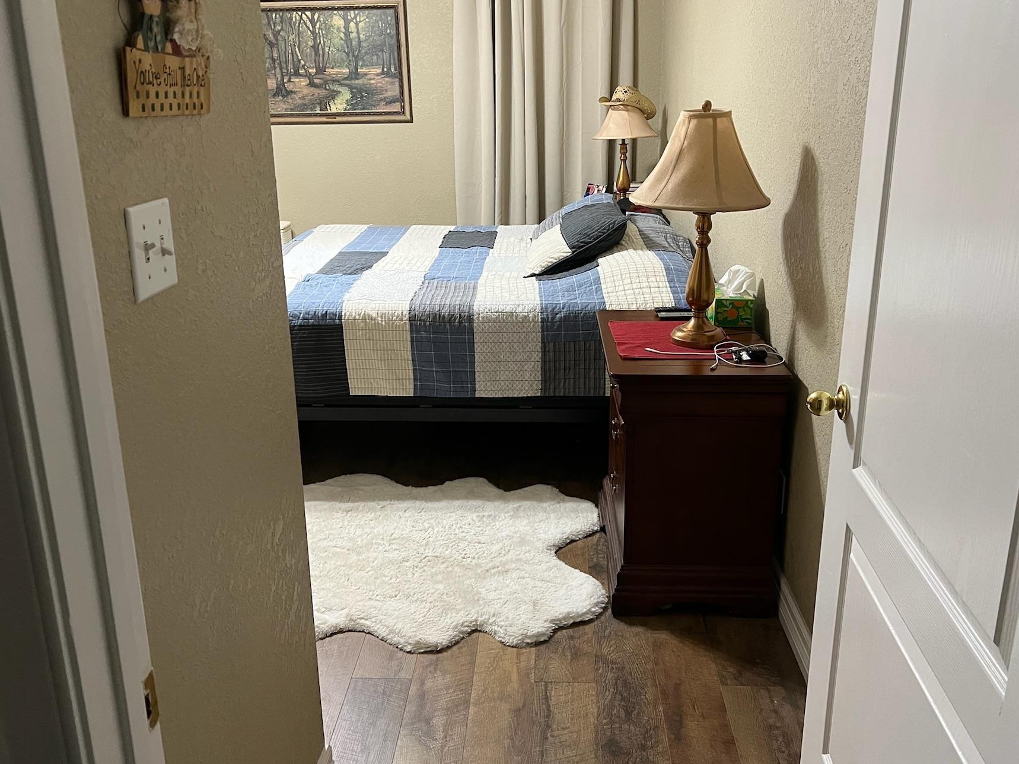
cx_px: 518
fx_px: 912
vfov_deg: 45.4
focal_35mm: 31
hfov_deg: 58.4
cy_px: 356
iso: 320
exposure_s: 1/60
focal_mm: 5.7
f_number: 1.5
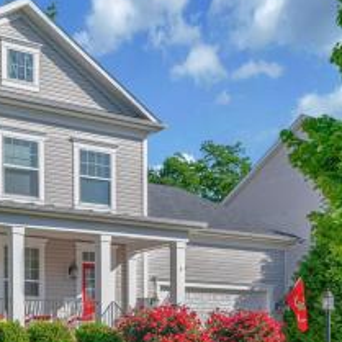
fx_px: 615
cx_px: 32
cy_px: 193
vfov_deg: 31.1
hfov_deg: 29.7
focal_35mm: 55
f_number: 7.1
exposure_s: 1/400
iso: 100
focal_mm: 30
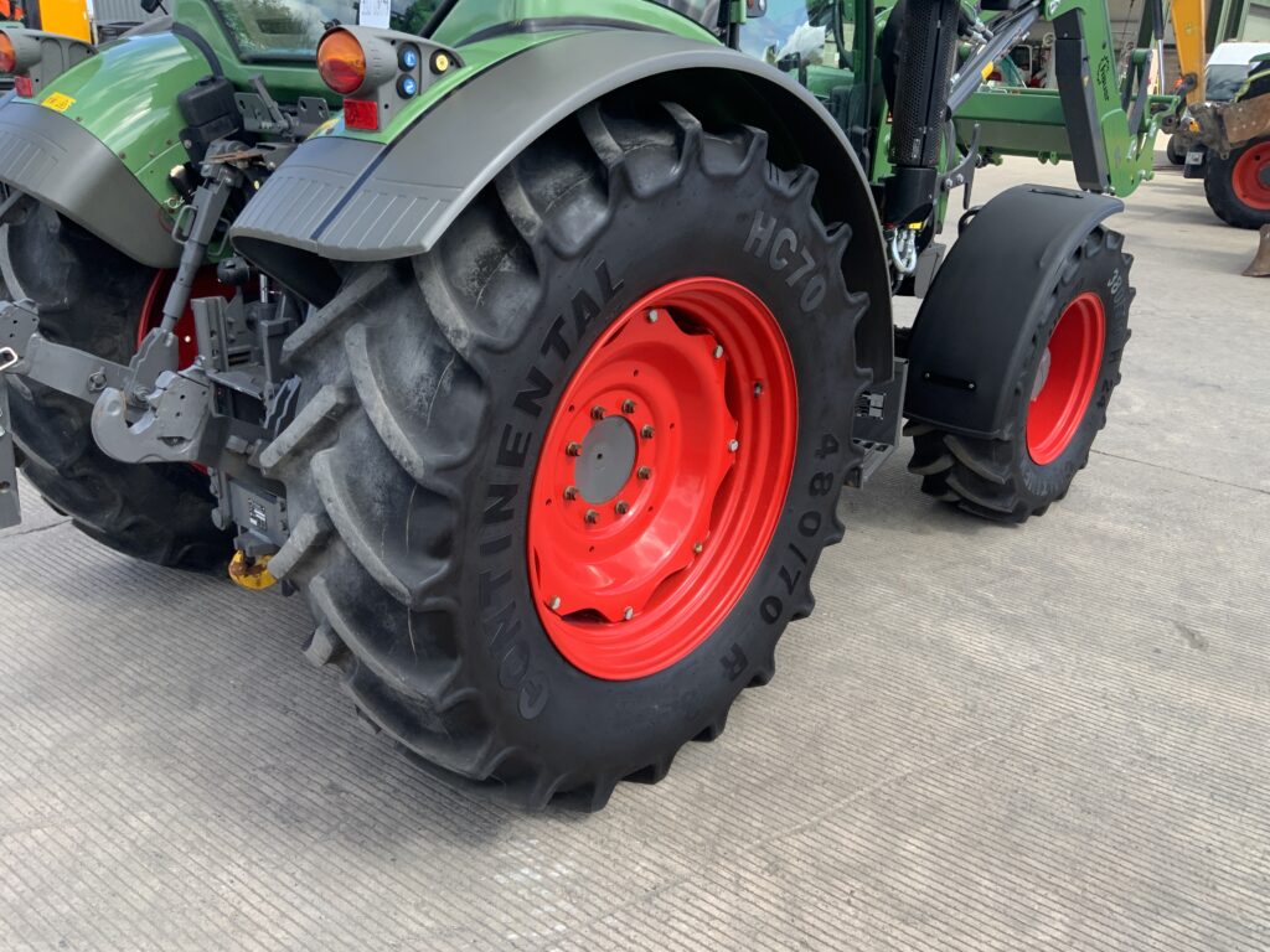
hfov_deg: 61.7
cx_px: 635
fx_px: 1064
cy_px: 476
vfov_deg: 48.2
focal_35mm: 29
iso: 16
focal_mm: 3
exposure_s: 1/394
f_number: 1.8
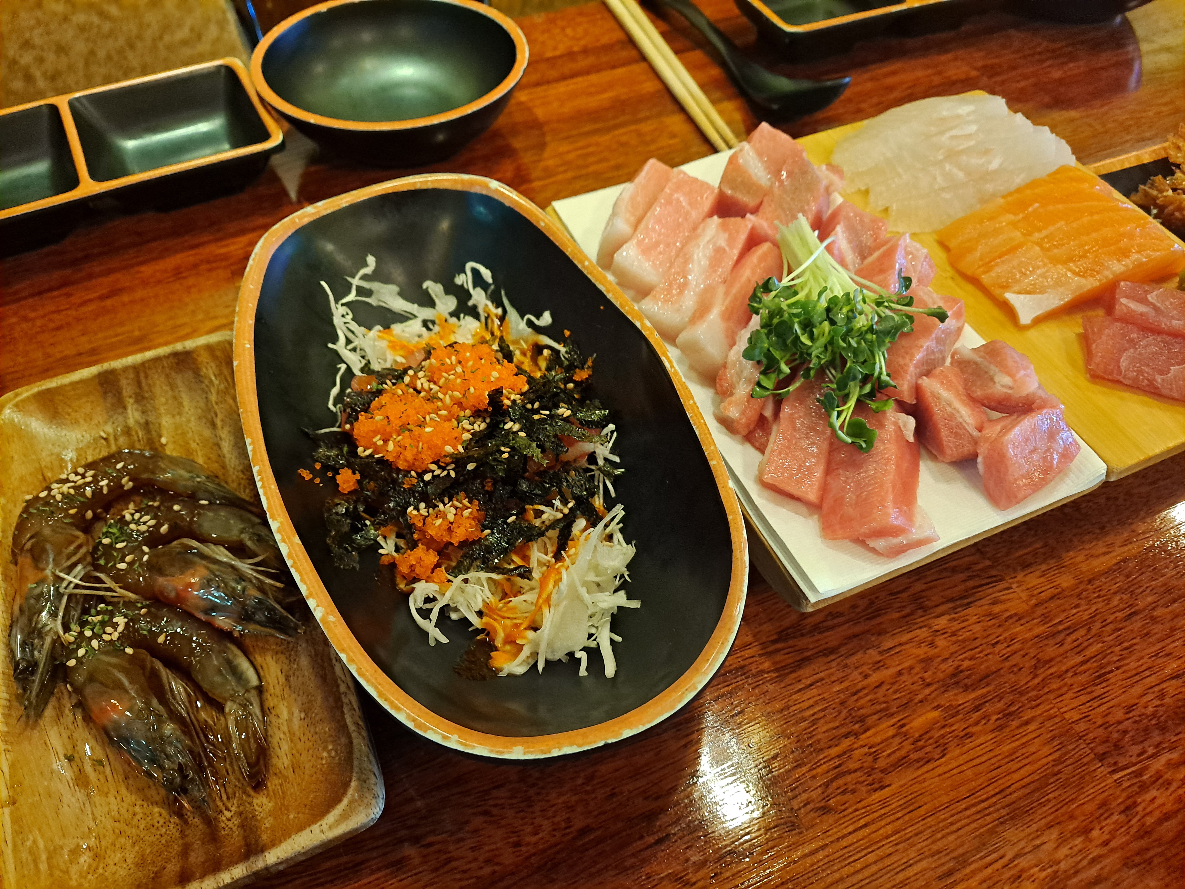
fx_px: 822
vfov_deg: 56.8
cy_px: 444
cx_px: 592
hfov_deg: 71.6
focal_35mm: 24
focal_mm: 5.23
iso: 400
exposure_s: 1/24
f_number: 1.8
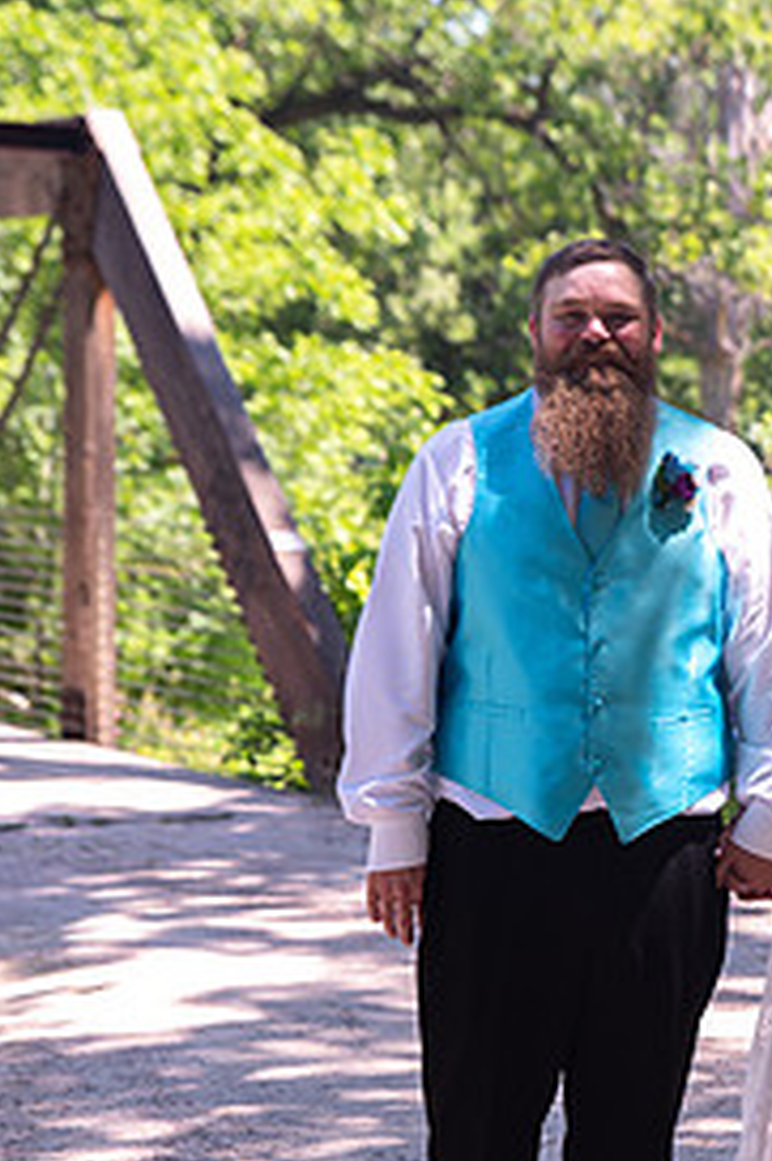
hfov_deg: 12.1
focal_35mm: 111
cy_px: 647
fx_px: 3575
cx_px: 896
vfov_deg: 18.4
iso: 31
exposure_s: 1/125
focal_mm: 52
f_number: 3.5
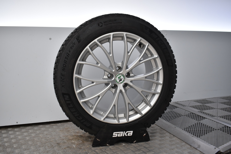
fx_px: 212
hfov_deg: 57.2
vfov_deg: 40.0
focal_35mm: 33
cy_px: 77
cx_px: 116
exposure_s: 1/30
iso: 400
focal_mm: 22
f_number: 3.8
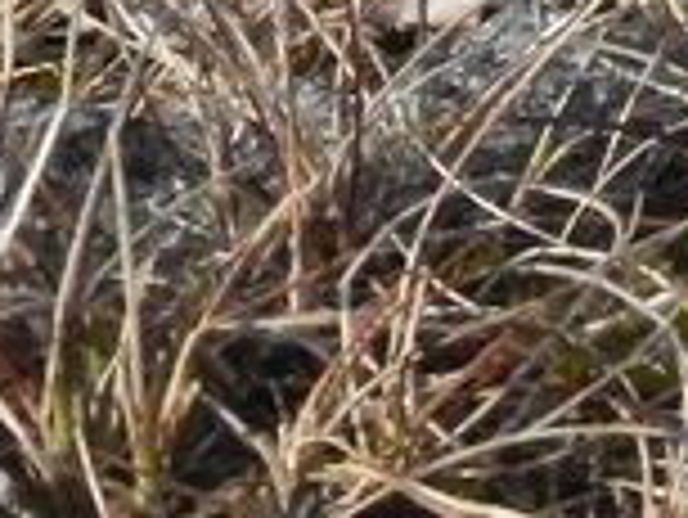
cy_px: -892
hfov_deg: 10.7
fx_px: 3640
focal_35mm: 183
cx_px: 625
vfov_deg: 7.4
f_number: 7.8
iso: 800
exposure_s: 1/1000
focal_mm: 5
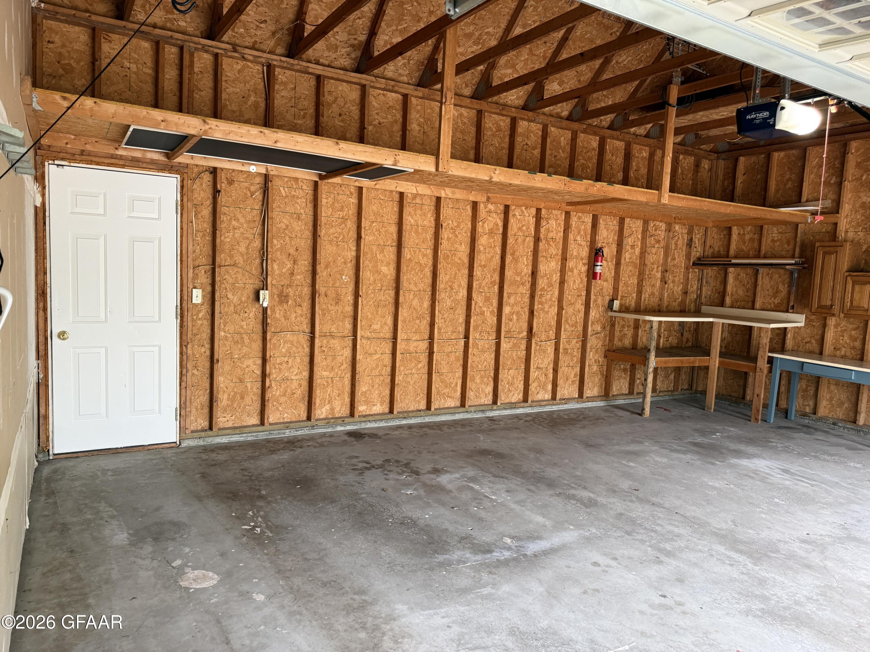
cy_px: 326
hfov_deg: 71.6
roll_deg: -2.8
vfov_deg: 56.8
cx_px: 435
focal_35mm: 24
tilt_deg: -6.5
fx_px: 603
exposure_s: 1/60
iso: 250
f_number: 1.78
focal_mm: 6.76
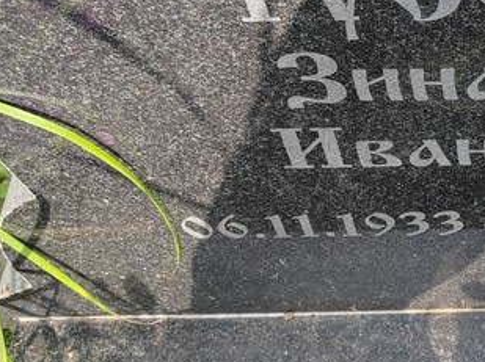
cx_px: 548
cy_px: 165
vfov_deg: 21.0
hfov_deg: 25.5
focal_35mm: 70
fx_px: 980
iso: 100
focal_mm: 5.52
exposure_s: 1/330
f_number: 1.9
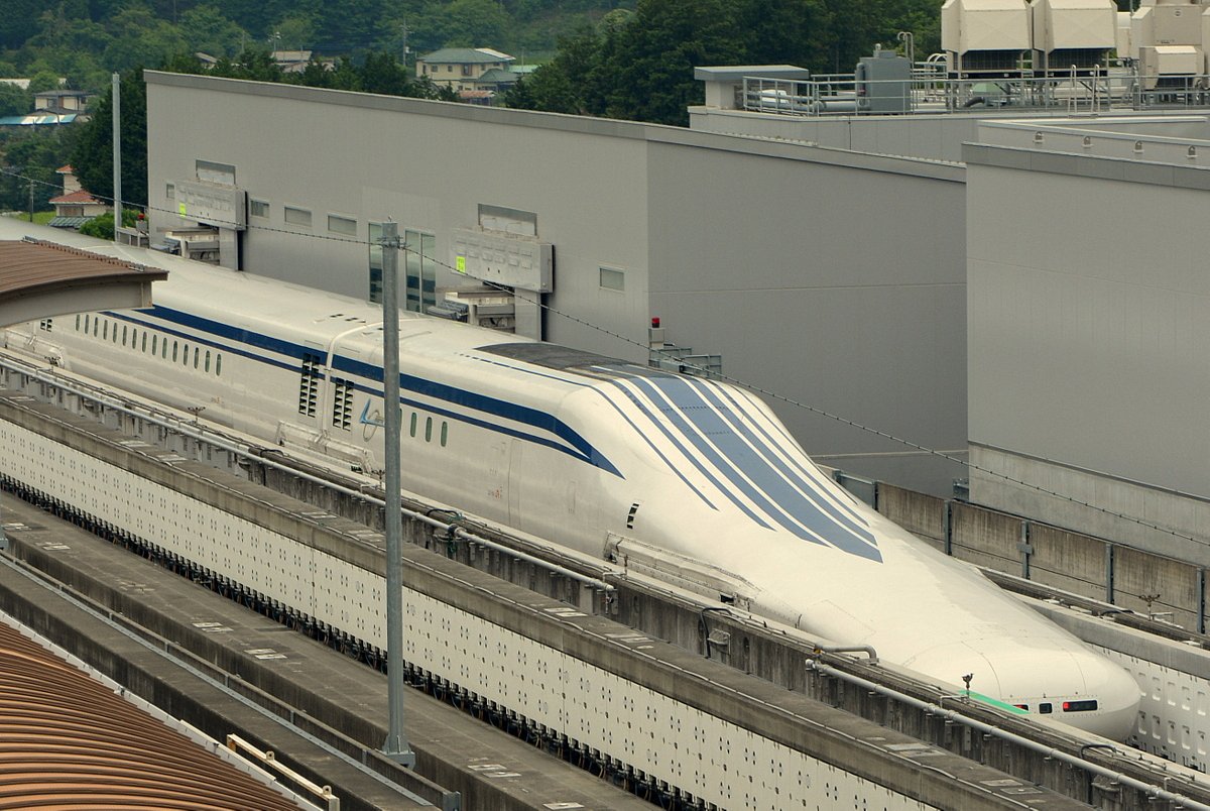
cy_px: 406
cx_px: 605
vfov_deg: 13.9
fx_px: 3332
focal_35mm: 99
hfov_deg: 20.6
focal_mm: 66
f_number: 8
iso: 200
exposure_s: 1/250
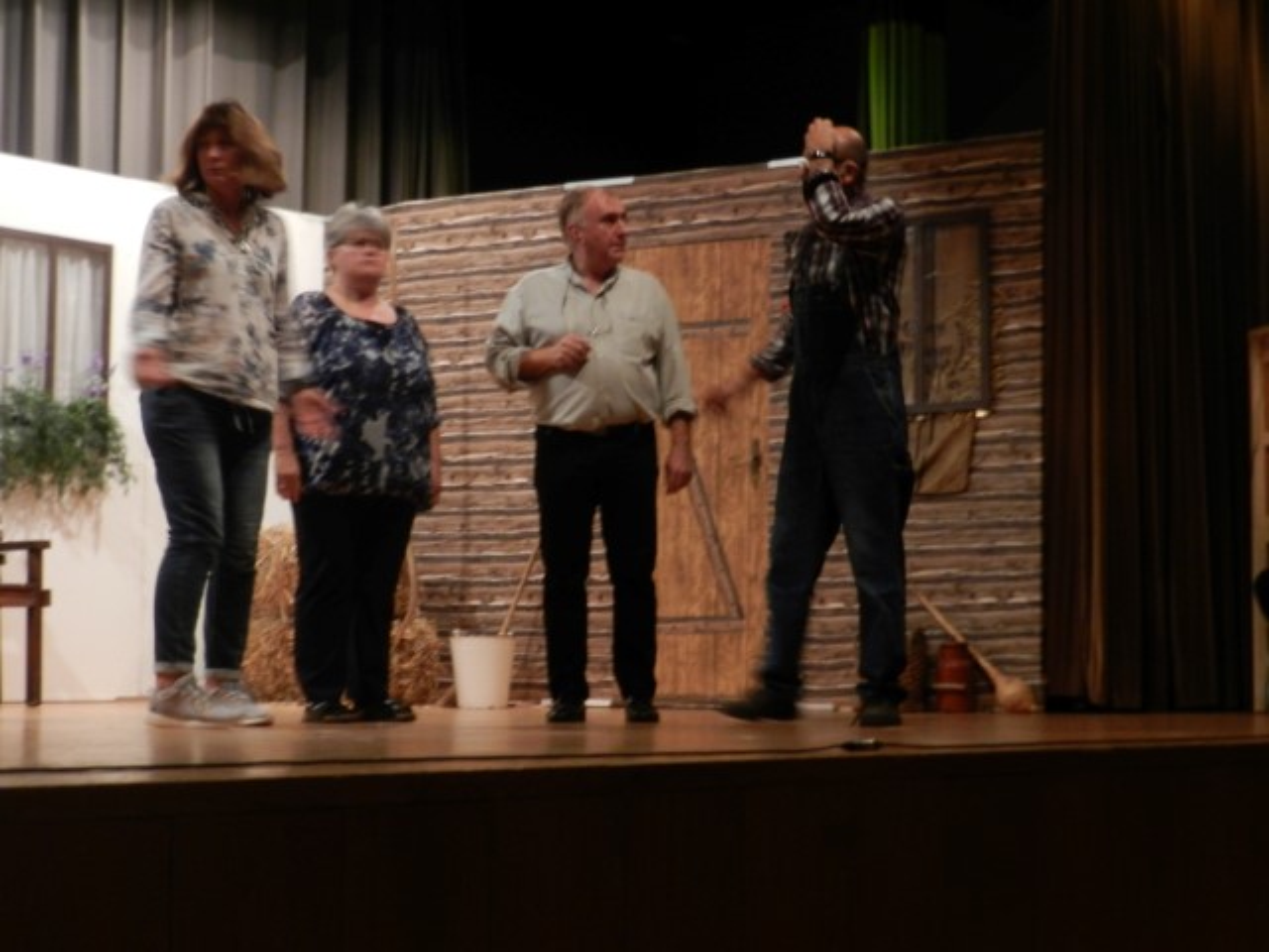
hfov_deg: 32.2
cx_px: 634
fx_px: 2200
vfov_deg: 24.4
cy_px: 476
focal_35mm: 60
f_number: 4.6
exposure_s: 1/15
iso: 400
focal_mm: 10.7
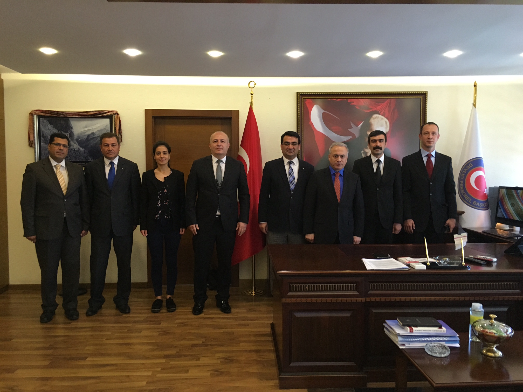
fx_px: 438
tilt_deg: -3.7
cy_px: 196
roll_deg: -0.2
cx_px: 262
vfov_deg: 48.2
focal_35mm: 29
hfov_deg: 61.7
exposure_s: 1/33
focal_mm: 4.15
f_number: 2.2
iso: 200
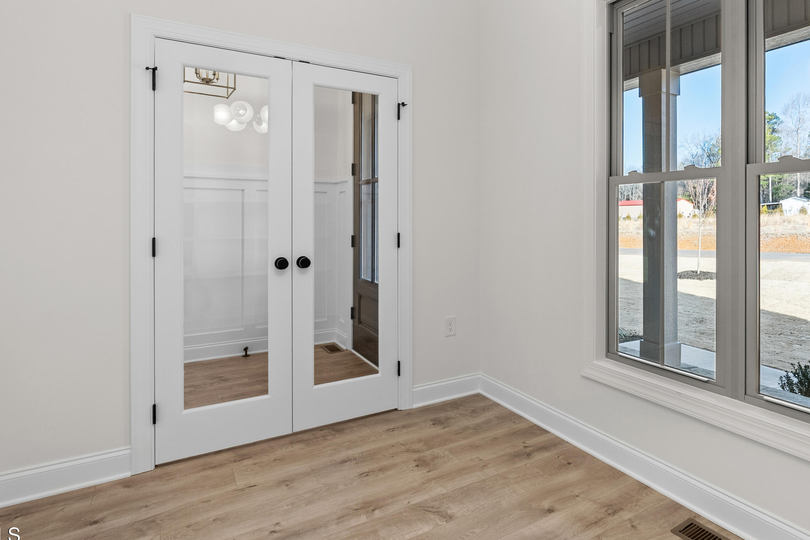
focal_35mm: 21
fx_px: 473
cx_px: 495
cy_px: 213
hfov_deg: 80.0
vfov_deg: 59.0
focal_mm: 16
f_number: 8
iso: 250
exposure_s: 1/10
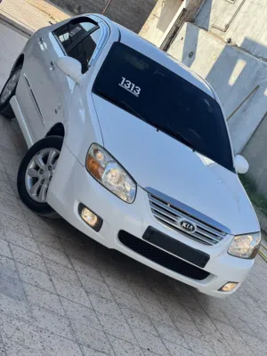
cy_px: 178
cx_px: 134
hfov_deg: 19.1
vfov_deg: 25.3
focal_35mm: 77
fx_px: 792
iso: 25
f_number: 2.8
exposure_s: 1/223
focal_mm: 9
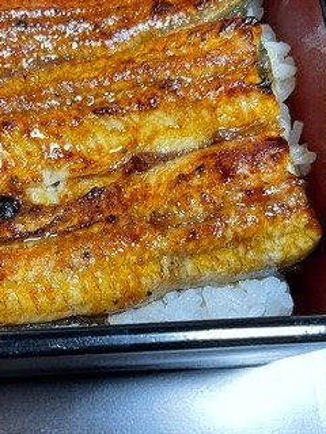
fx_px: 653
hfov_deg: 27.3
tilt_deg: -69.8
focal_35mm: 52
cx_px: 53
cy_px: 176
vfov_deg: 36.7
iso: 200
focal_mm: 4.2
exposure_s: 1/50
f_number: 1.6
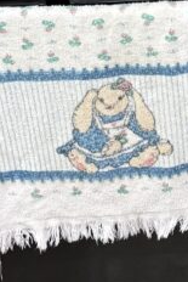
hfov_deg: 12.3
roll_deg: +2.0
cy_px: -44
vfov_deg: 17.8
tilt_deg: -27.9
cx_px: 190
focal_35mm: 110
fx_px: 860
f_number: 1.78
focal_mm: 6.76
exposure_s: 1/60
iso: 400
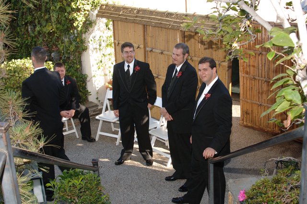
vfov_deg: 28.0
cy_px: 102
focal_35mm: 48
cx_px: 154
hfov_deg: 41.2
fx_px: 409
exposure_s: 1/160
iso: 400
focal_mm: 32
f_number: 6
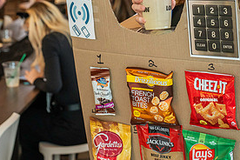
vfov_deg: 13.4
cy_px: 15
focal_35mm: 101
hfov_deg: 20.2
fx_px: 673
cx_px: 130
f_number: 4
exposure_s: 1/160
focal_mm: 48
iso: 2000
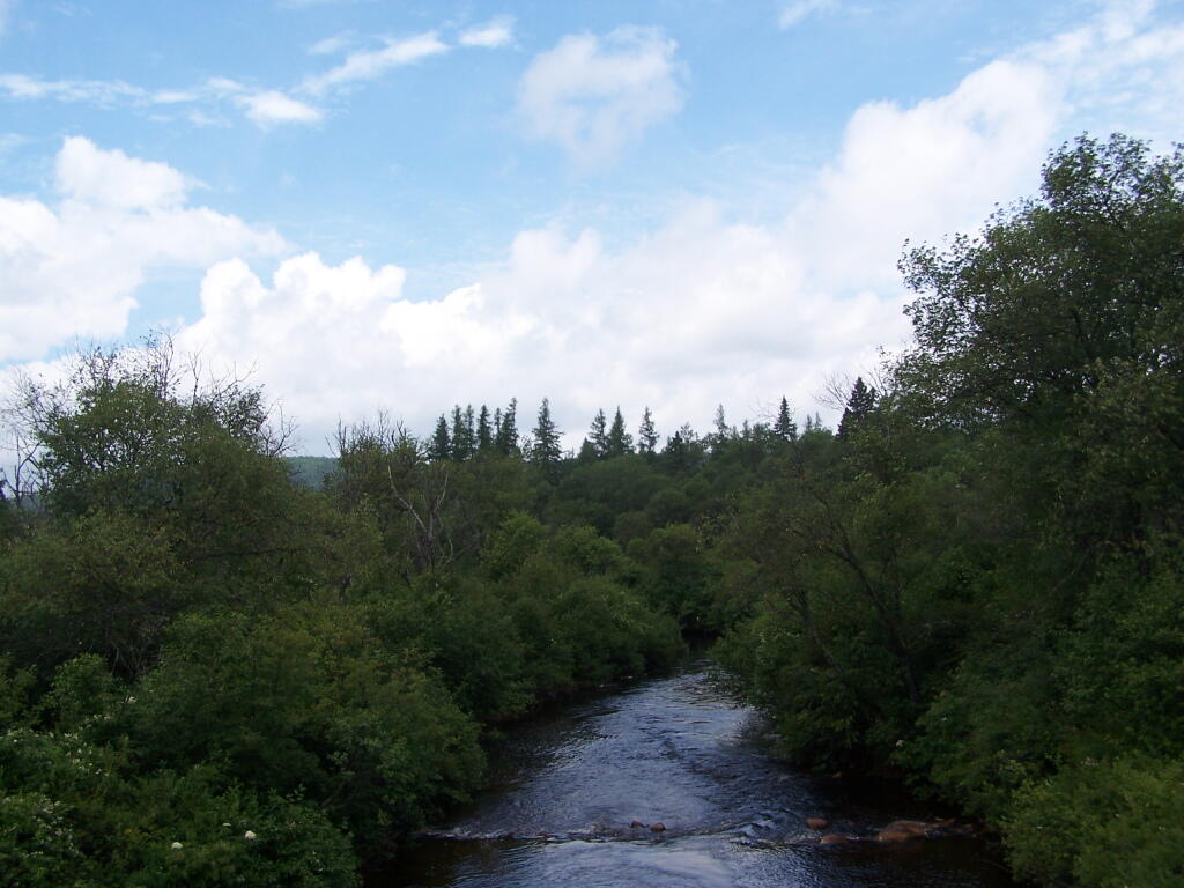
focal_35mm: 38
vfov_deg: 37.7
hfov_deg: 49.0
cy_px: 444
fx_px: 1300
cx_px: 592
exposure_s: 1/640
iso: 80
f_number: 4
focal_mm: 6.3
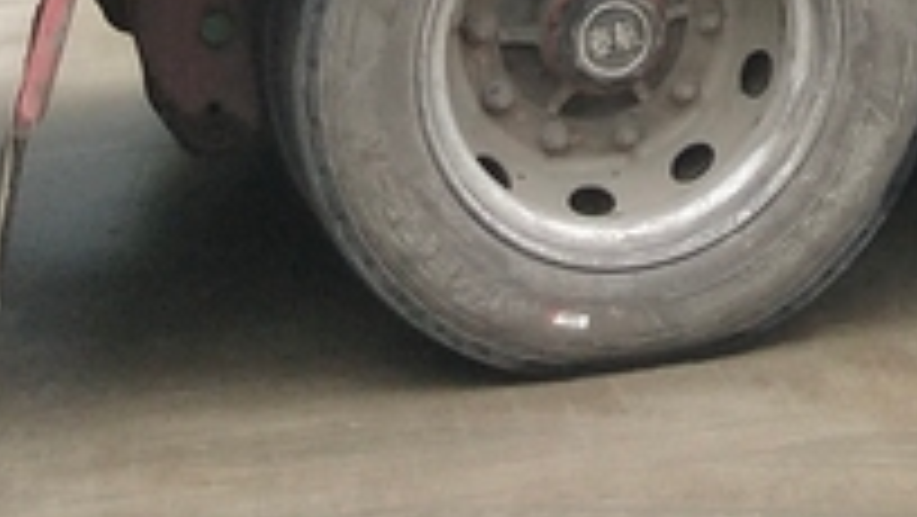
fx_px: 4671
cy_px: -1205
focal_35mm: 192
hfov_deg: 10.6
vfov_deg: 5.8
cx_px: 1546
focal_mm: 3.95
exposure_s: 1/602
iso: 137
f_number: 1.8
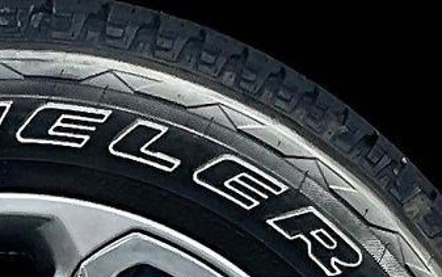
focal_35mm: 146
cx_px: -39
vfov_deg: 8.6
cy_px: 534
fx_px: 1760
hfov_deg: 14.0
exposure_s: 1/728
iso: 25
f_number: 1.8
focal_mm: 3
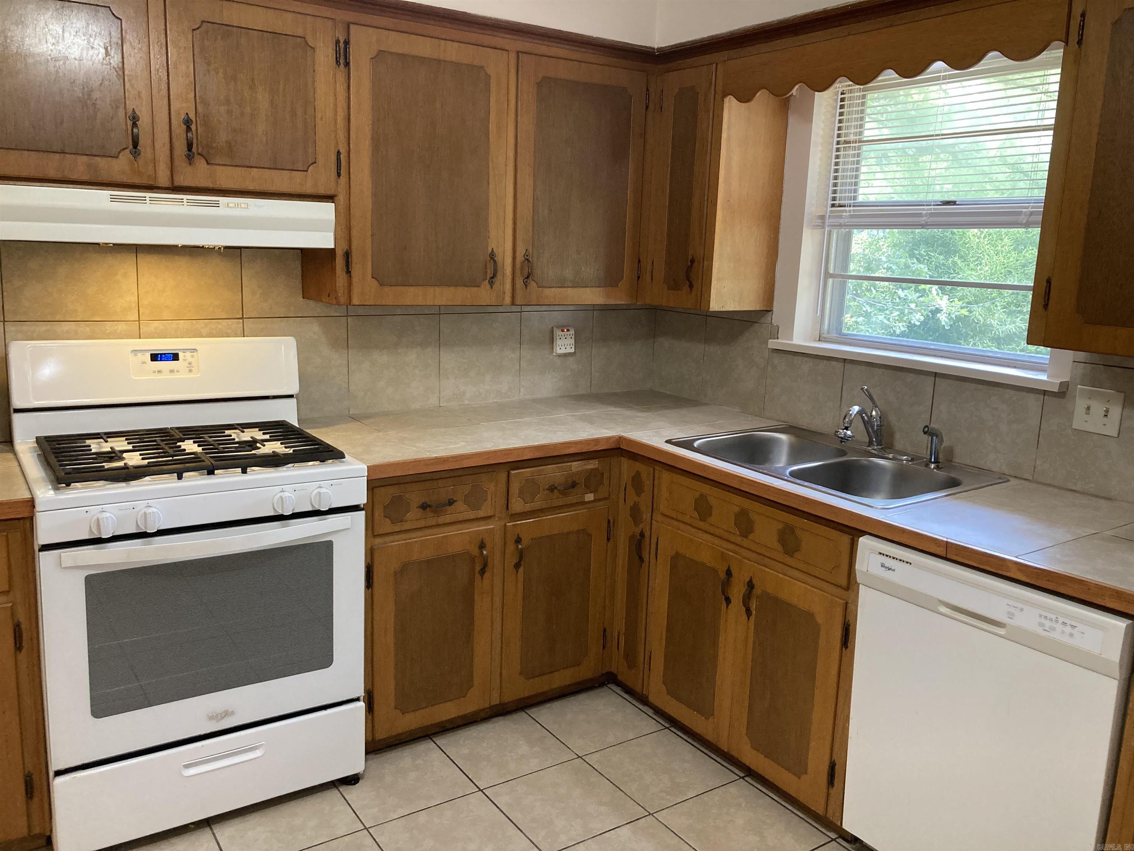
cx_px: 567
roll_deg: -1.8
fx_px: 917
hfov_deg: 63.4
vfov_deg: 49.7
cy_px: 426
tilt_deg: -10.2
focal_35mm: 28
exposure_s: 1/60
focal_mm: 3.99
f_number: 1.8
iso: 160
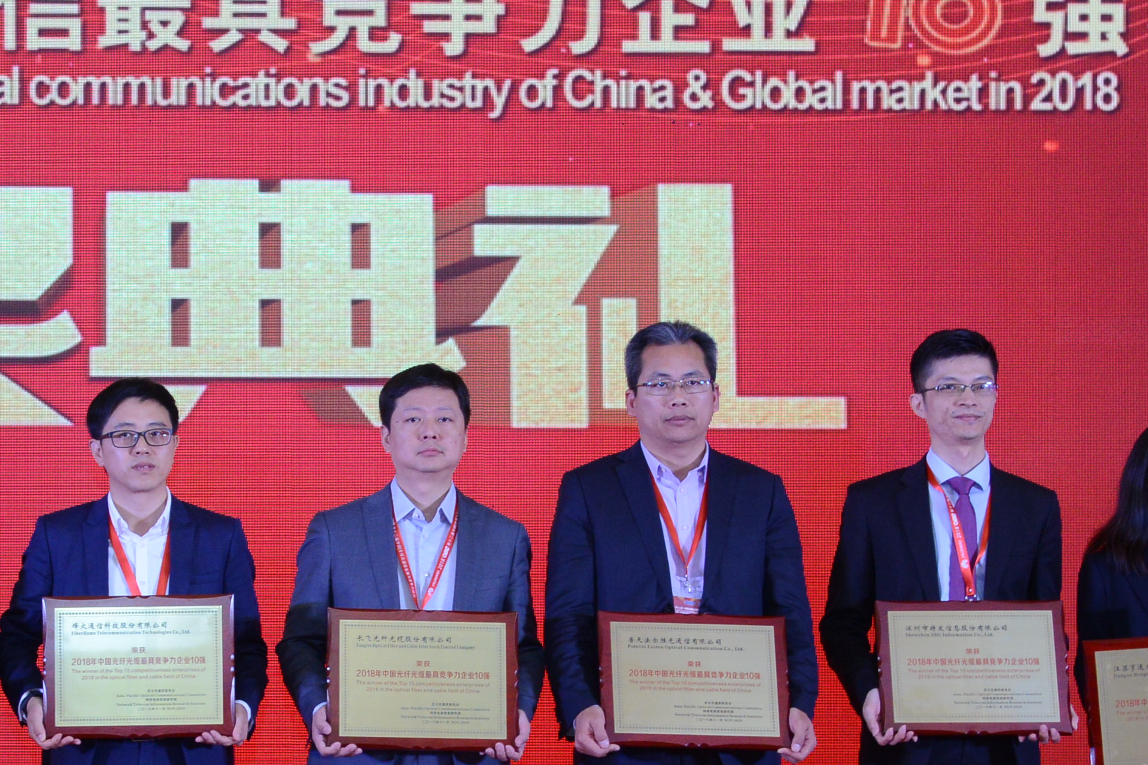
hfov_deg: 17.1
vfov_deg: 11.4
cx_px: 300
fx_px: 3794
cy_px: 691
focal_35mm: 119
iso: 1250
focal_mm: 38
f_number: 5.6
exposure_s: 1/60
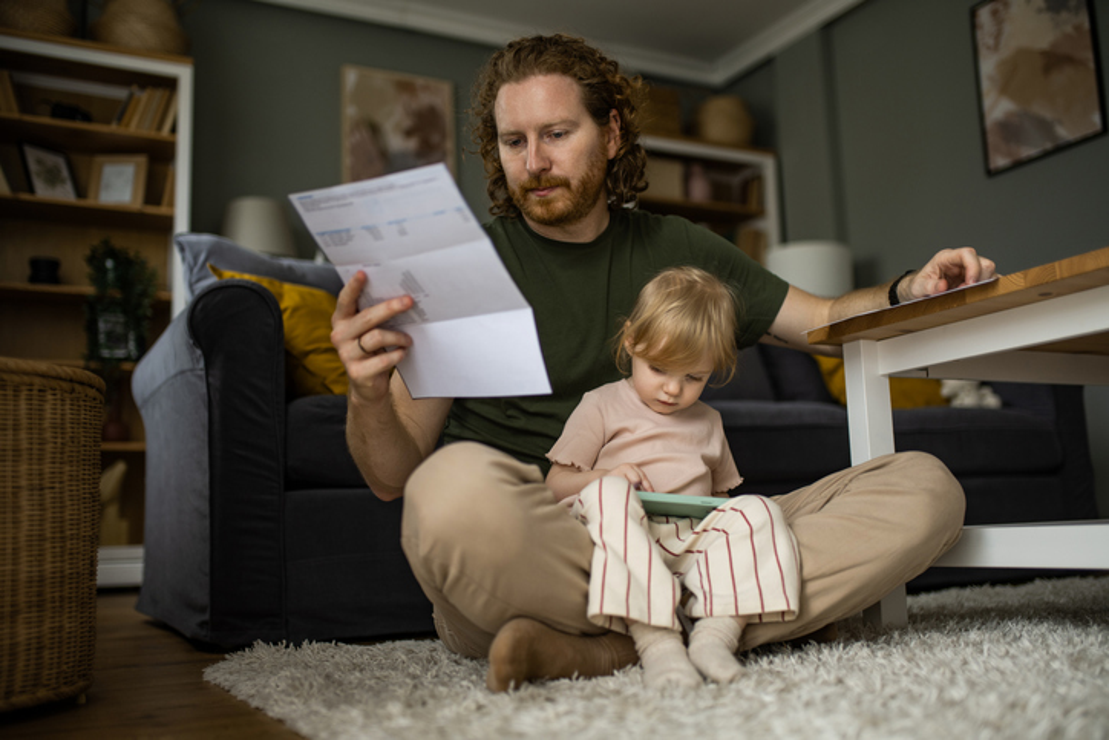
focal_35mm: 35
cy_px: 370
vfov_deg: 37.9
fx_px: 1078
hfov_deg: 54.4
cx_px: 554
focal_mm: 35
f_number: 1.4
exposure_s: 1/200
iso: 125
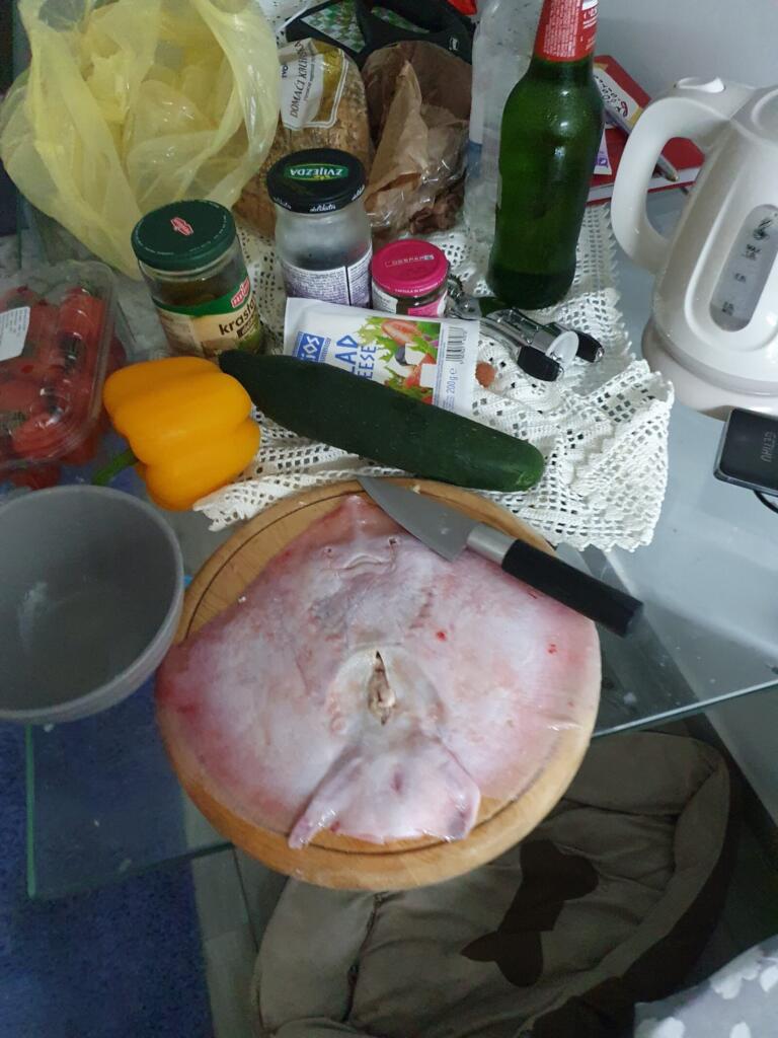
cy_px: 519
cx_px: 389
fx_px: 779
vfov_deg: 67.3
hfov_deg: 53.1
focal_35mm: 26
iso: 800
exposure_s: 1/50
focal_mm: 4.32
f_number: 1.5
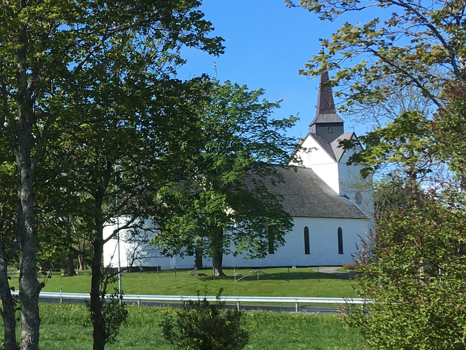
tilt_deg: +4.7
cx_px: 233
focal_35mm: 29
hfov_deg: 61.7
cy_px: 175
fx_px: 390
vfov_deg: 48.2
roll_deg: -0.3
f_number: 2.2
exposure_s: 1/739
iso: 25
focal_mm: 4.15
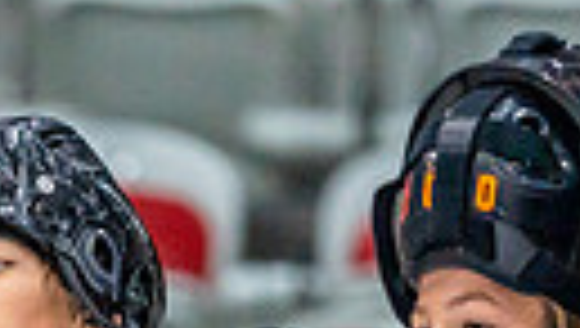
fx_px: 14478
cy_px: 699
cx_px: -193
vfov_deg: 1.3
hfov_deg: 2.3
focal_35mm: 940
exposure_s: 1/1250
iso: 3200
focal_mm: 200
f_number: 2.8
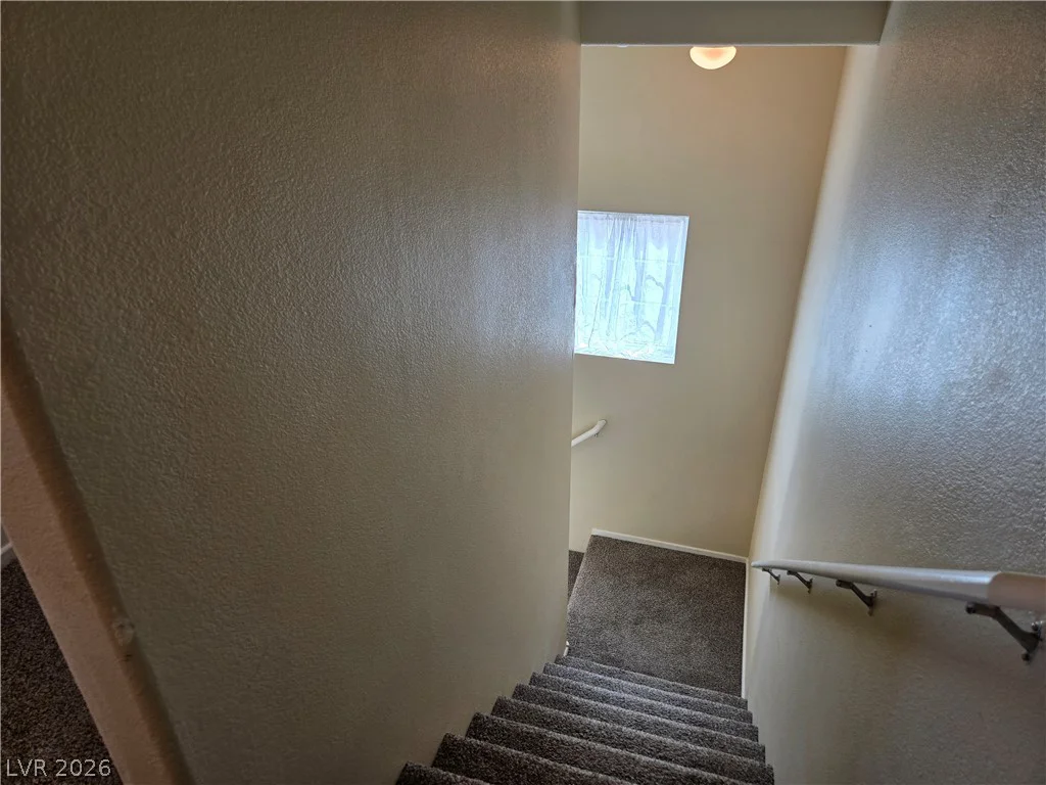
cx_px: 523
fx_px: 695
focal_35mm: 23
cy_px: 392
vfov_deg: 58.9
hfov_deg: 73.9
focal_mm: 5.4
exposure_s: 1/120
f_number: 1.8
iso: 50
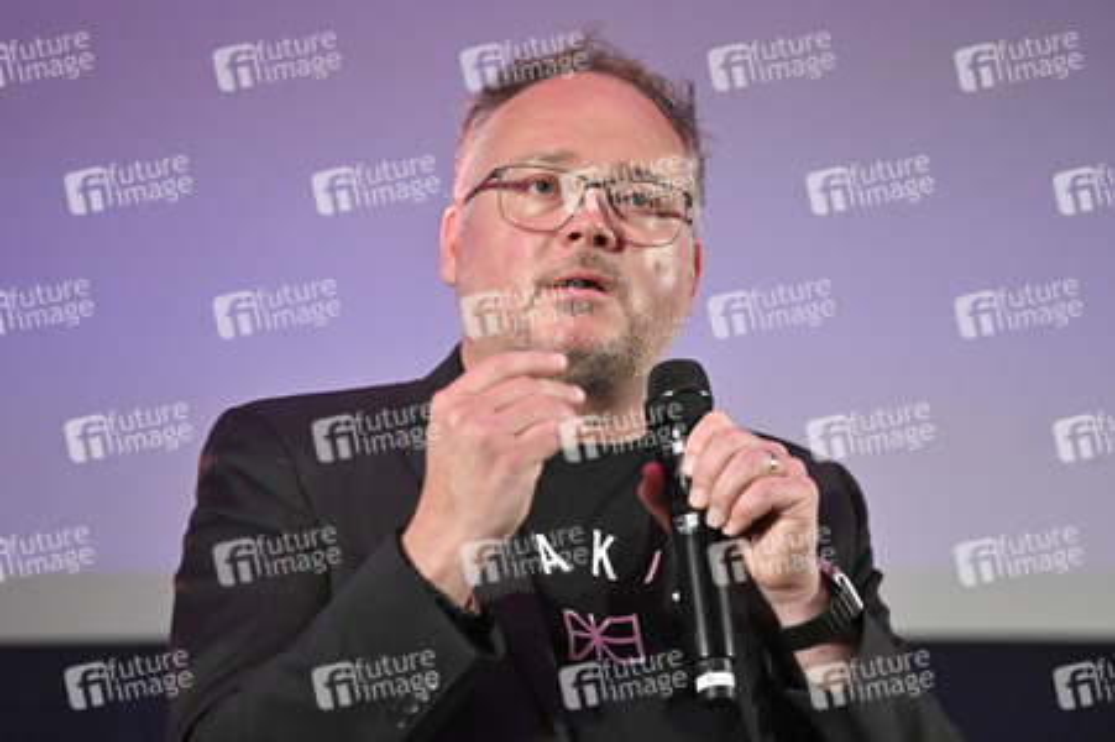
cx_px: 558
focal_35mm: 175
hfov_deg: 11.8
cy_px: 371
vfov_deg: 7.8
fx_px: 5416
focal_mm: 175
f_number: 2.8
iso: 3200
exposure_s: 1/400
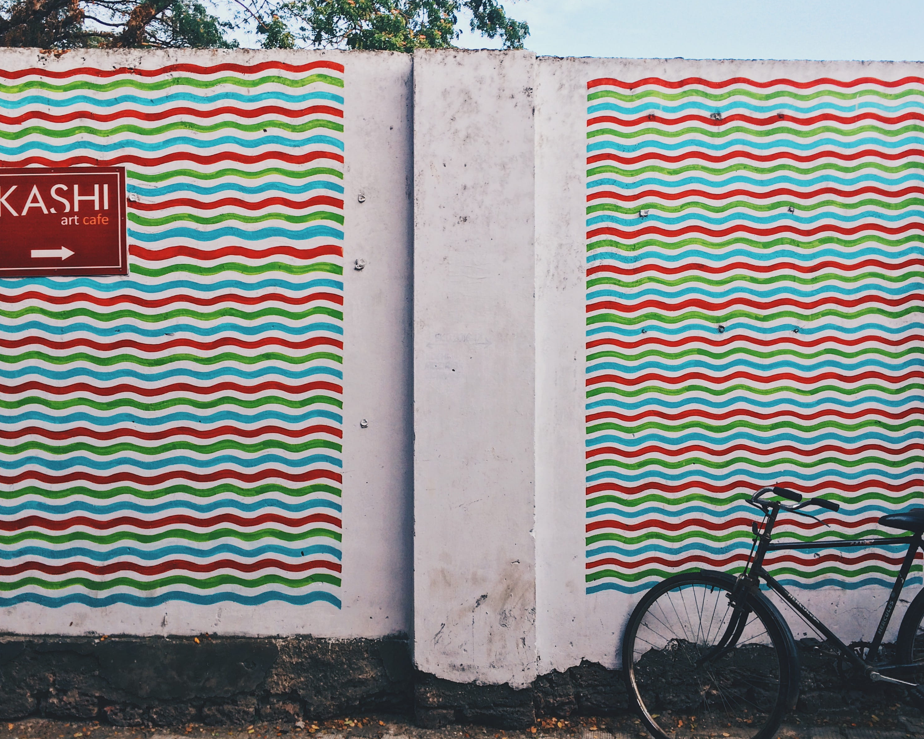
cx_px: 459
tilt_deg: +1.8
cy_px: 360
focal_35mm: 31
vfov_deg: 47.1
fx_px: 848
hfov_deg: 57.2
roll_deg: +1.5
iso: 32
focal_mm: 4.15
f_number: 2.2
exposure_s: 1/145
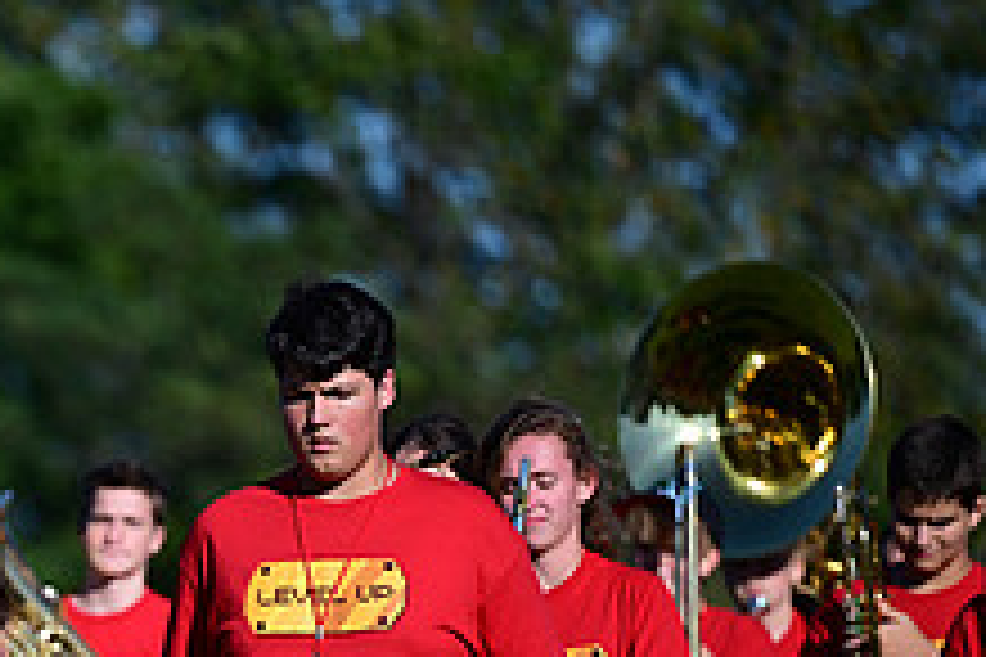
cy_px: 817
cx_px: -167
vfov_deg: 2.6
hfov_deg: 3.9
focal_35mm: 530
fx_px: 14515
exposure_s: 1/2000
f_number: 2.8
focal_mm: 200
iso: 90
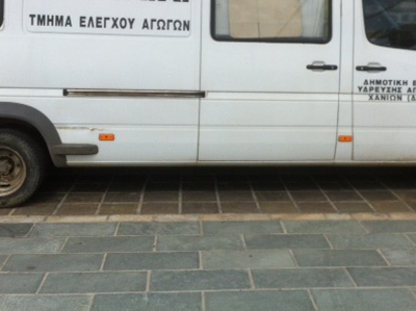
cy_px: 79
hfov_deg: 34.2
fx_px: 672
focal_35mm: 56
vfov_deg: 25.7
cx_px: 260
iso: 80
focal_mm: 3.85
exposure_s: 1/2011
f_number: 2.8
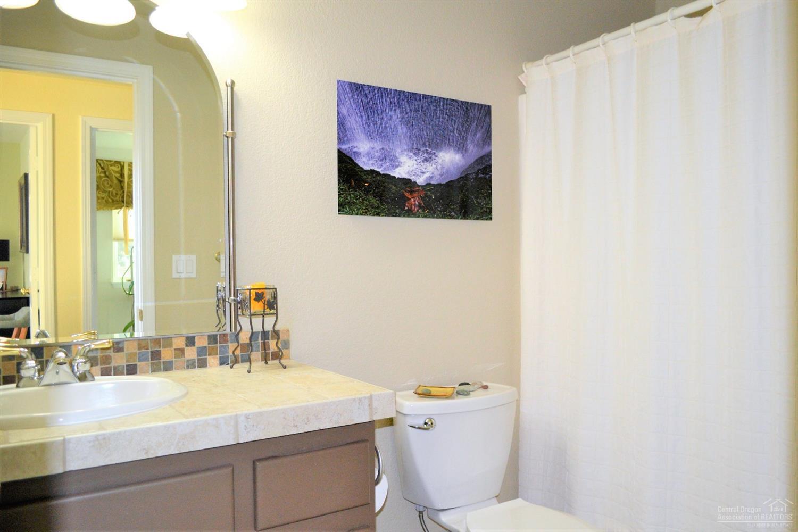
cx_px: 399
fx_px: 598
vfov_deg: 47.9
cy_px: 266
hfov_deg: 67.4
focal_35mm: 27
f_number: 3.5
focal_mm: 18
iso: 1100
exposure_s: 1/200
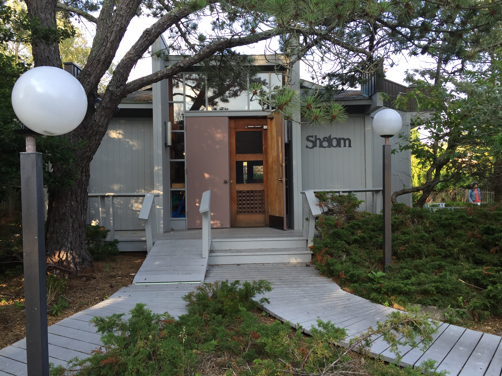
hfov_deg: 61.7
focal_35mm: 29
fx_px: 421
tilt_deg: +1.7
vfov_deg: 48.2
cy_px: 188
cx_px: 251
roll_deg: +1.1
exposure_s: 1/124
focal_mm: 4.15
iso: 32
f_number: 2.2
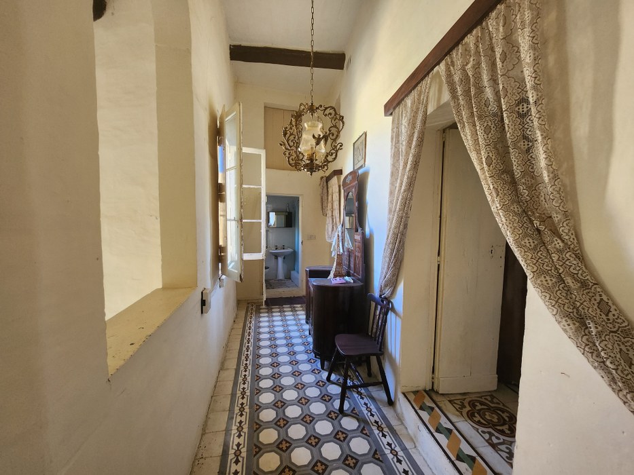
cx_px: 317
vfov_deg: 89.9
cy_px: 238
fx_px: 238
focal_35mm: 13
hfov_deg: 106.2
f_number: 2.2
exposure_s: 1/50
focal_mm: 1.7
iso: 250
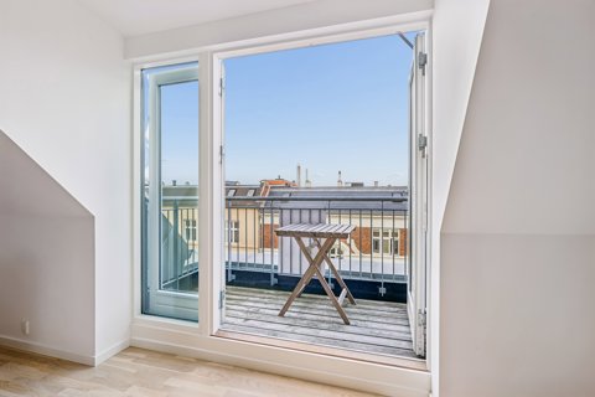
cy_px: 198
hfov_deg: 90.0
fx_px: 297
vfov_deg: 67.4
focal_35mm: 18
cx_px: 298
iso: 125
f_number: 11
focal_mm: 18
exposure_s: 1/60
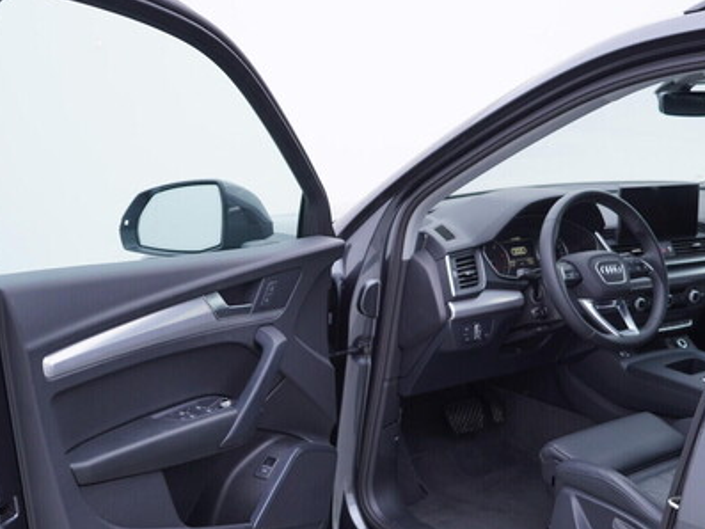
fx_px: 978
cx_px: 362
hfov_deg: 39.6
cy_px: 319
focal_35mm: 48
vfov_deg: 30.2
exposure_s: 1/50
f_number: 3.2
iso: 125
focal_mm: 24
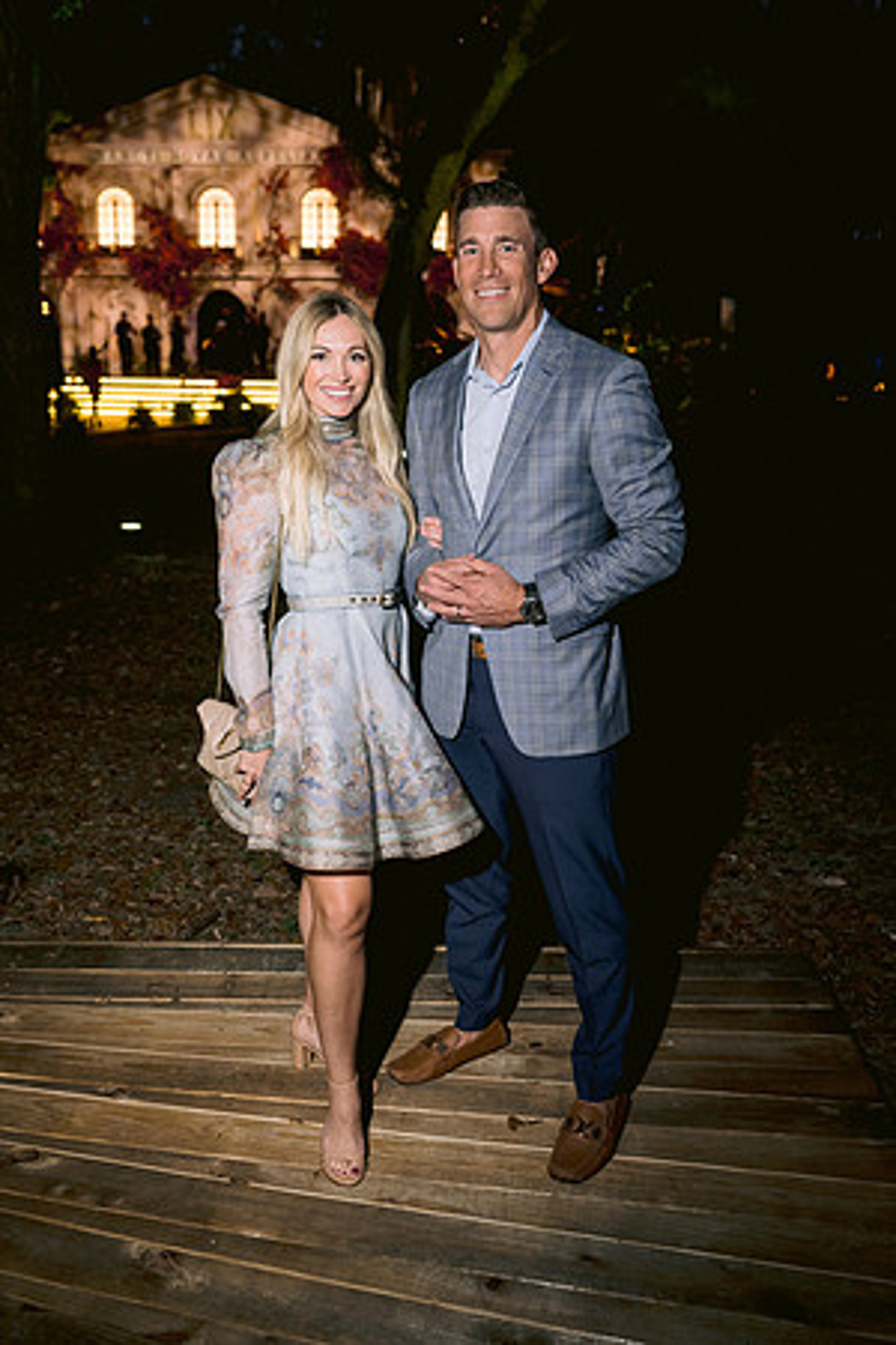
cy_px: 672
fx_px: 1307
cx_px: 448
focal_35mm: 35
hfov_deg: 37.9
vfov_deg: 54.4
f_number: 3.5
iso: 800
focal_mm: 35
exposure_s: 1/80
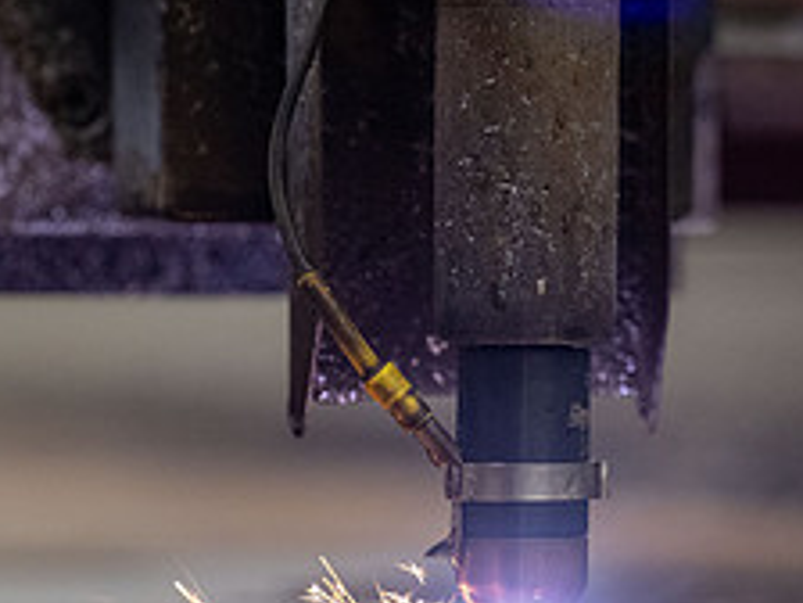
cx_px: 599
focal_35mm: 499
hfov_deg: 4.0
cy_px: 300
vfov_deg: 3.0
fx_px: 11575
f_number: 4
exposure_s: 1/400
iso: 4000
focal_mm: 200
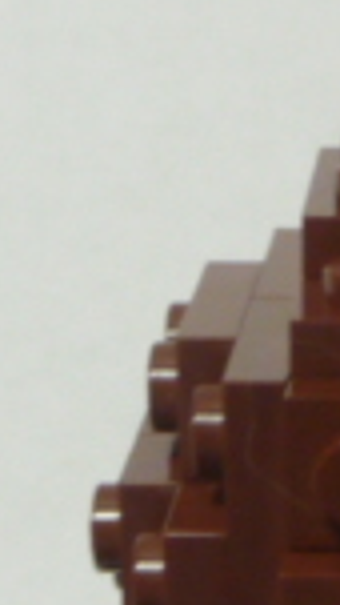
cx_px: 604
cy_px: 433
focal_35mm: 199
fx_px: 3188
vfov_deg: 10.8
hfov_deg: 6.0
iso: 200
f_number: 3.3
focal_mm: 4.7
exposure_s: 1/80
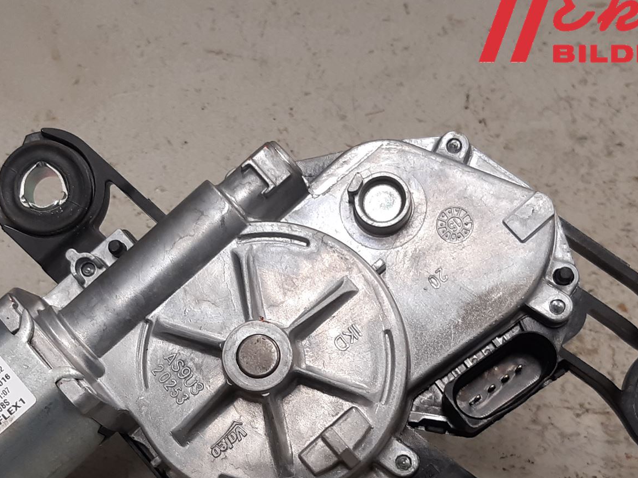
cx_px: 253
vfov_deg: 30.6
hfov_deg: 41.0
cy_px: 392
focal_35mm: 46
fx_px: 848
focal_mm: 3.93
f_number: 1.7
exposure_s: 1/50
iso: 80
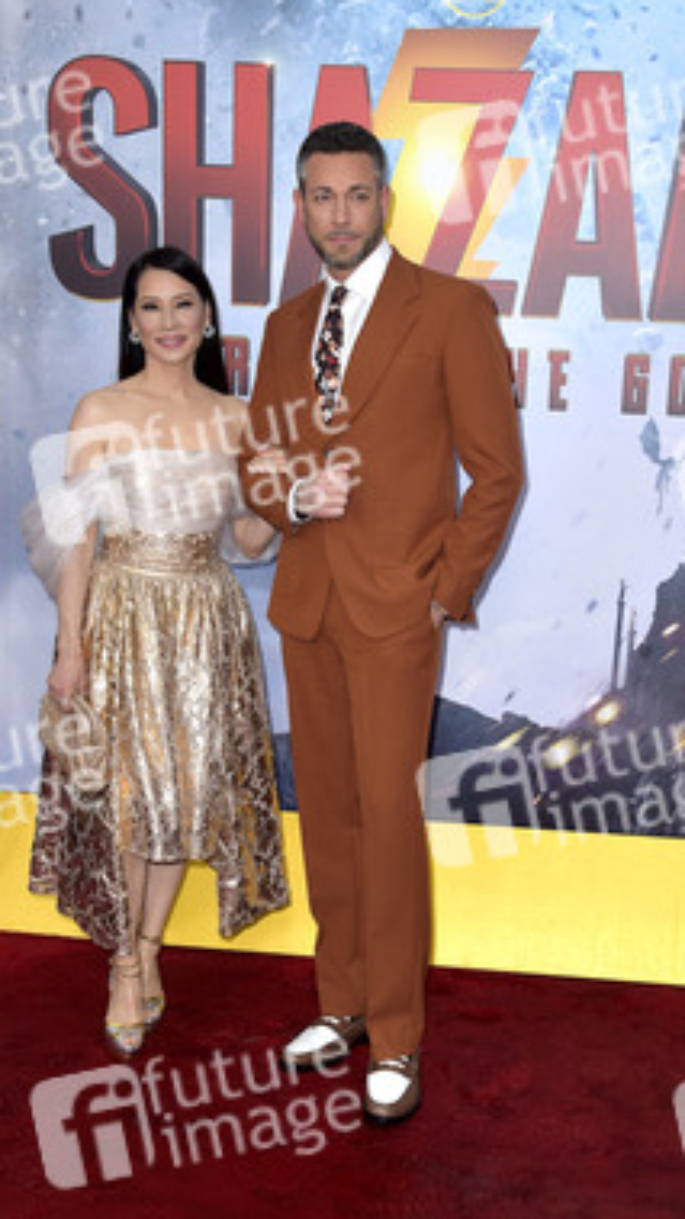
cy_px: 630
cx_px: 291
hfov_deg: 28.3
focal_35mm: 42
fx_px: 1357
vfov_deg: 48.4
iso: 400
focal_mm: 38
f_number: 6.3
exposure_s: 1/250
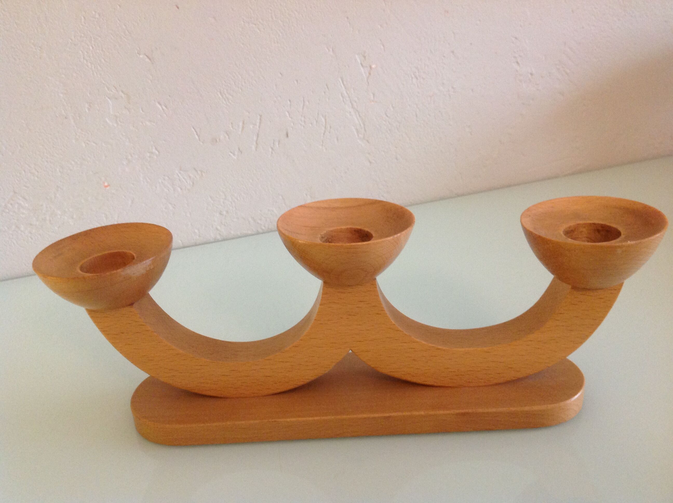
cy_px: 252
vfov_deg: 40.6
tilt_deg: -22.6
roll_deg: +4.0
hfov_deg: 52.7
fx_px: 679
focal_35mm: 35
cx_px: 336
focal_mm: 4.28
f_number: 2.4
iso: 200
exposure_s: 1/17
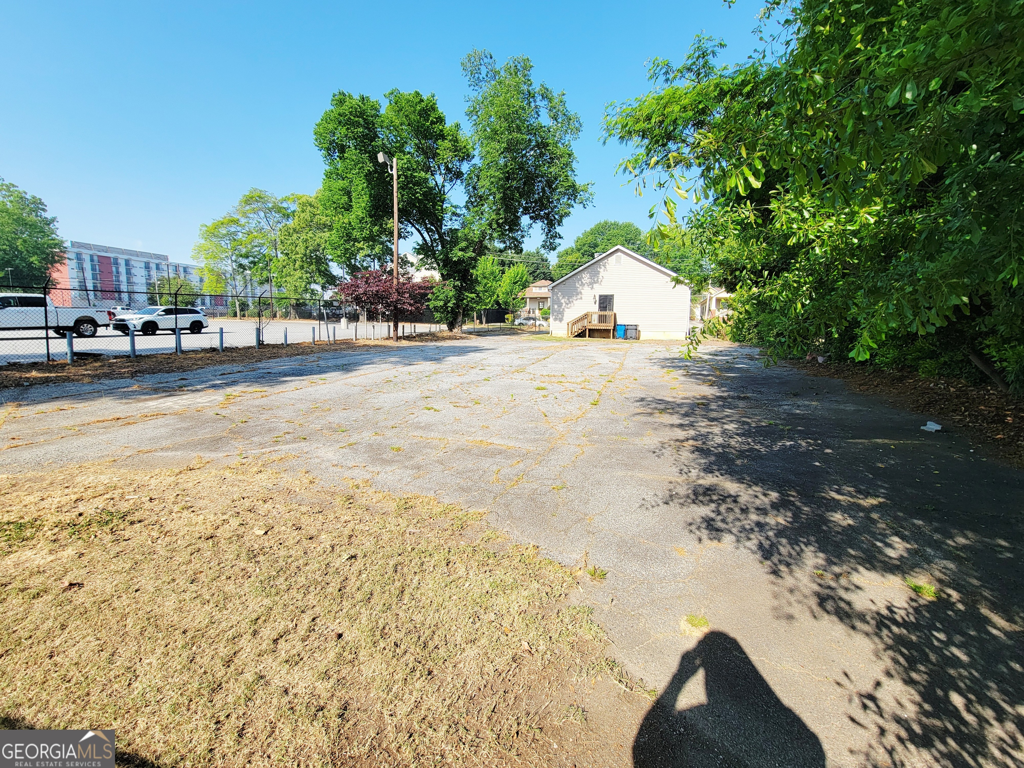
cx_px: 512
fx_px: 385
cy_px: 384
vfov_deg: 89.9
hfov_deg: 106.2
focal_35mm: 13
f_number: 2.2
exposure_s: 1/1000
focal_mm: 2.2
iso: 50
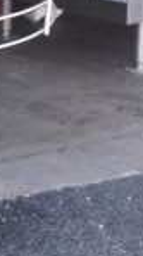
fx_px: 2035
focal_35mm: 301
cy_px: -22
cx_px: -314
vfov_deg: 7.1
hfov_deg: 3.9
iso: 200
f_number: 5
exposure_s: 1/100
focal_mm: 31
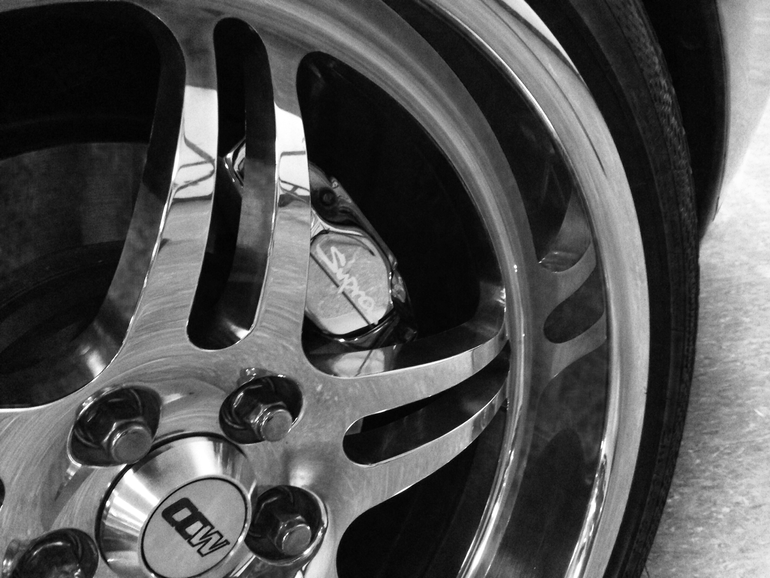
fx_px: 734
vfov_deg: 42.9
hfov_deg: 55.4
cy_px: 289
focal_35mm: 33
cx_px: 385
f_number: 2.4
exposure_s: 1/15
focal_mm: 4.13
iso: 800
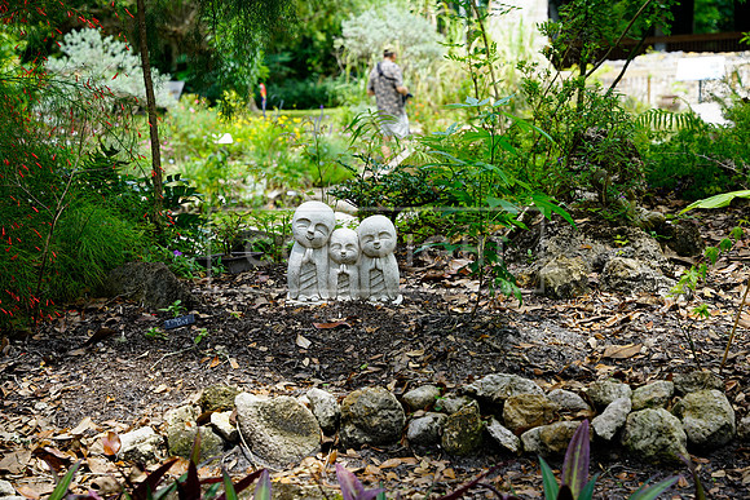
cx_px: 375
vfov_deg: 19.5
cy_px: 250
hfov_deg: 28.8
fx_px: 1459
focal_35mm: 70
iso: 100
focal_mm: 70
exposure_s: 1/100
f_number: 4.5
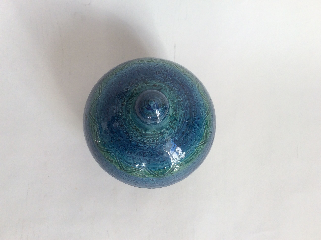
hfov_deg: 56.9
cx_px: 160
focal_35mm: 32
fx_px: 296
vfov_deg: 44.1
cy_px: 120
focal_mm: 3.3
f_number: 2.4
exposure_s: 1/100
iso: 64
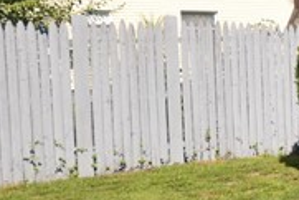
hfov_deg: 16.4
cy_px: 55
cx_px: 622
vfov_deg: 15.2
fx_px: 748
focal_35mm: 90
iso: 110
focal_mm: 10
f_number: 8
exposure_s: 1/250
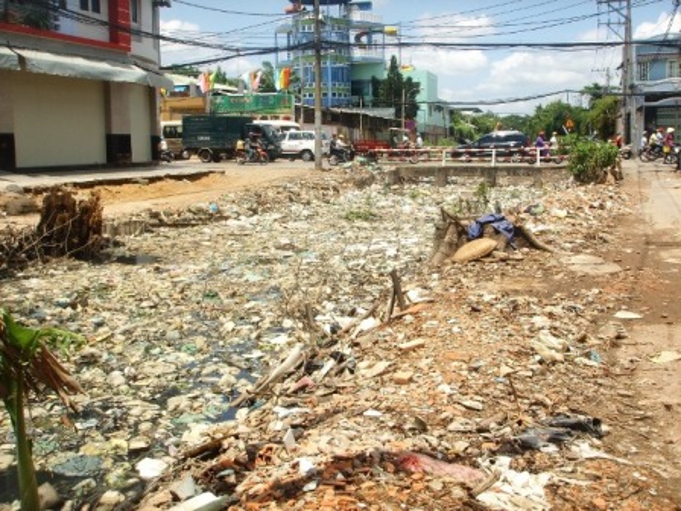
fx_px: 767
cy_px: 256
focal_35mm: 39
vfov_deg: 36.8
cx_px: 340
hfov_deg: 47.9
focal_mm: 6.6
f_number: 6.3
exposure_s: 1/350
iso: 50
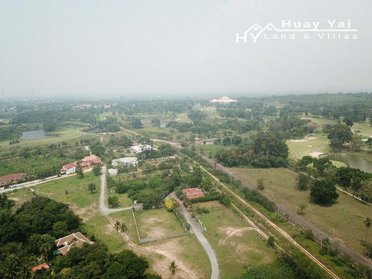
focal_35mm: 26
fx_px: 279
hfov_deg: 67.3
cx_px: 186
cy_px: 140
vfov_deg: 53.1
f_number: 2.2
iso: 100
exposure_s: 1/1397
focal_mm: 4.73
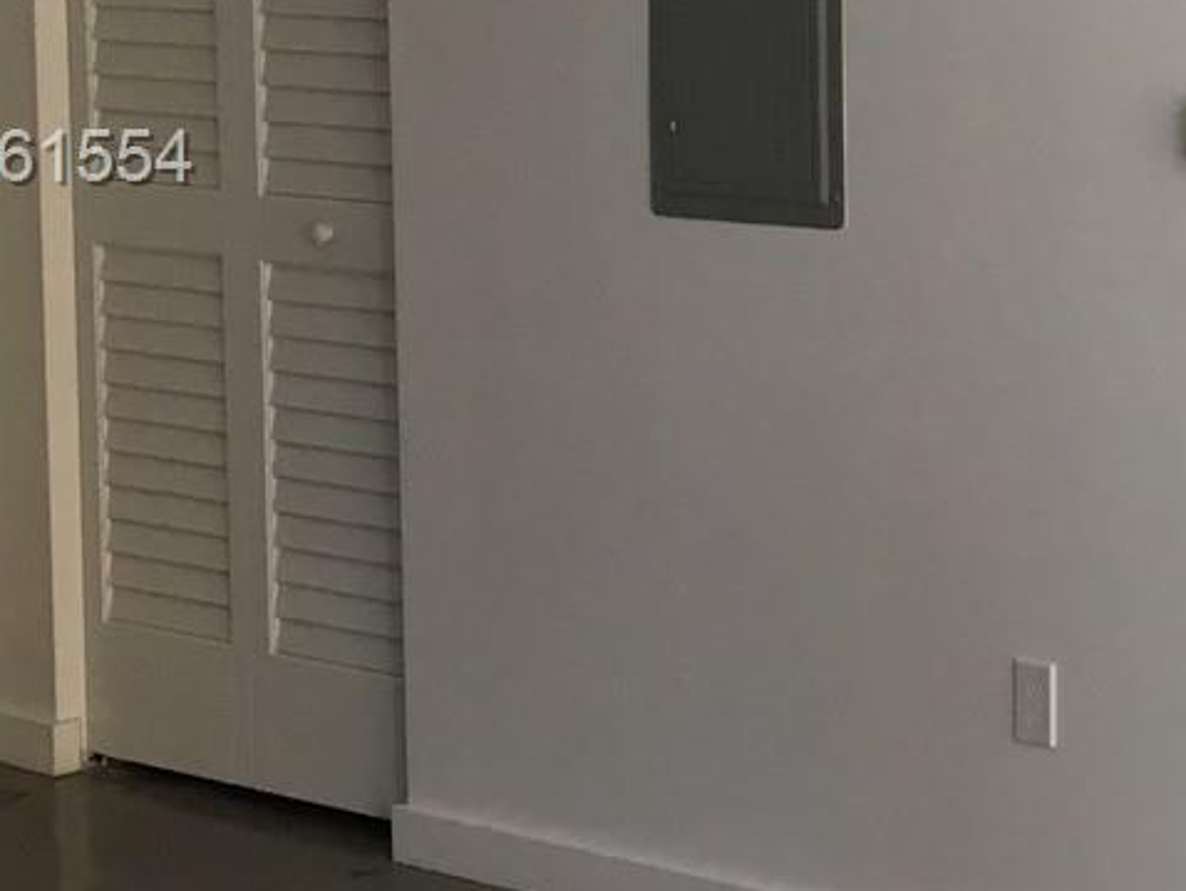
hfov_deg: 18.0
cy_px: 161
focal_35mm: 97
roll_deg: -0.5
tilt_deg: -3.9
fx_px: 3325
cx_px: 1801
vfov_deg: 15.2
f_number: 2.2
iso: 25
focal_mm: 4.15
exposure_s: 1/40
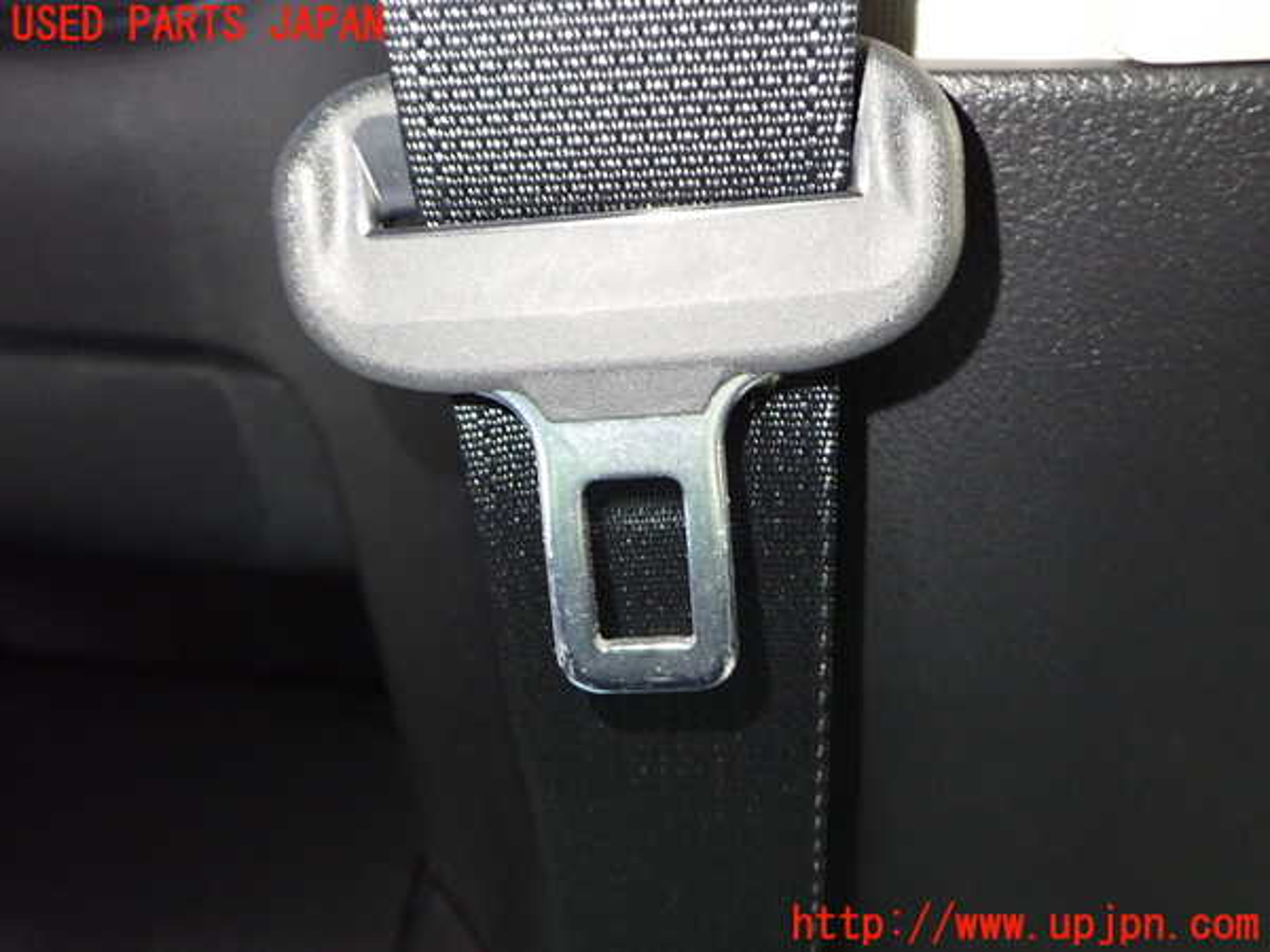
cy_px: 476
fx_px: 1101
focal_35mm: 30
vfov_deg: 46.8
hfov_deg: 60.0
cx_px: 635
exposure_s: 1/20
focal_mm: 5.4
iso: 800
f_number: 2.3
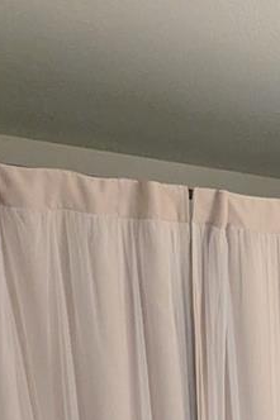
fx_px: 572
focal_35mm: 49
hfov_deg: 22.6
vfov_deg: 33.0
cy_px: 506
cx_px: 416
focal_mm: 1.95
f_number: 2.2
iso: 81
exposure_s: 1/60
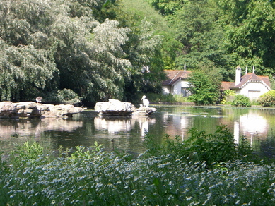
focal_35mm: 129
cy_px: 113
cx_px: 150
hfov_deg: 15.3
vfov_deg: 11.5
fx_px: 1025
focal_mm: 18.6
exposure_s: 1/100
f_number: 5.2
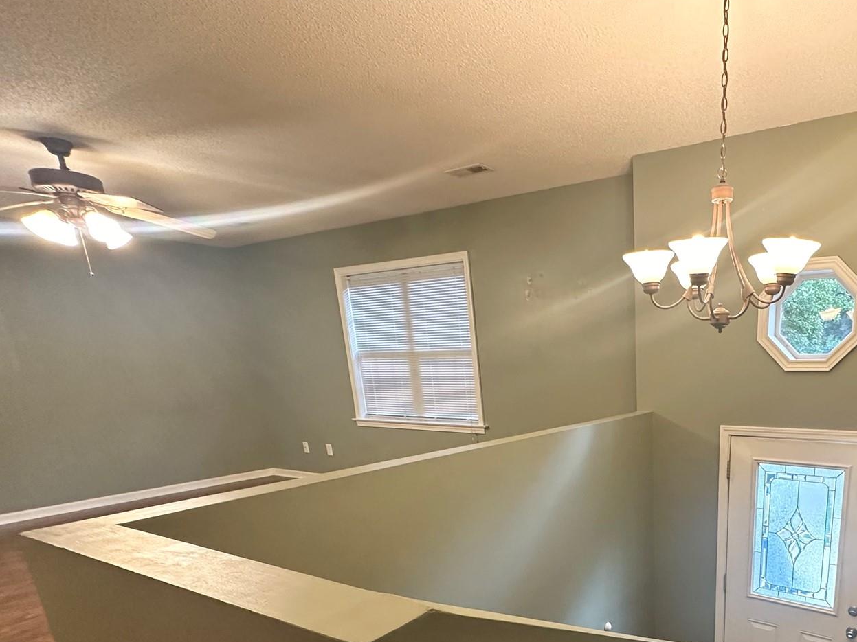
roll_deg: +0.9
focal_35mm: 23
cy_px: 520
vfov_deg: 54.5
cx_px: 637
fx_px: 569
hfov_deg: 69.3
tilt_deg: -16.1
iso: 250
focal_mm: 2.22
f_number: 2.2
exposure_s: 1/60
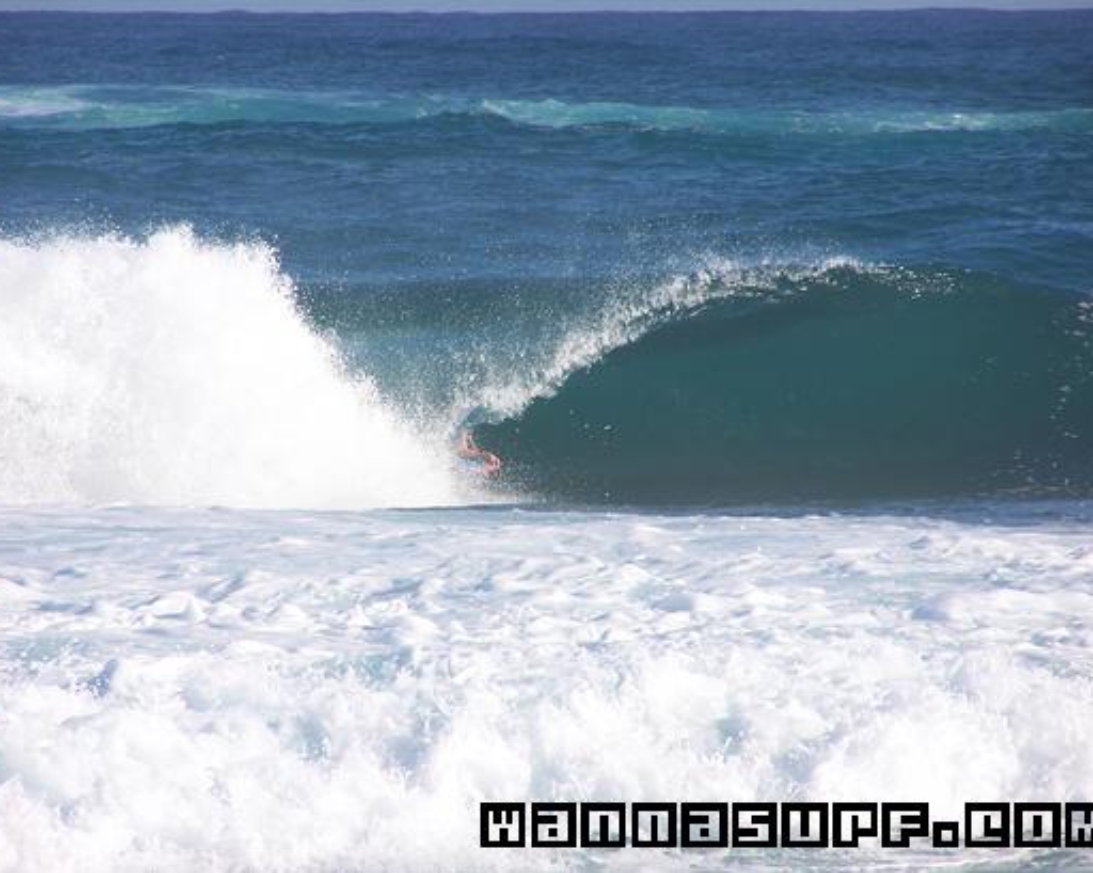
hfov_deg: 4.9
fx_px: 12867
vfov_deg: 3.9
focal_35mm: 398
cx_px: 558
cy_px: 435
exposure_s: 1/1000
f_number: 3.7
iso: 80
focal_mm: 63
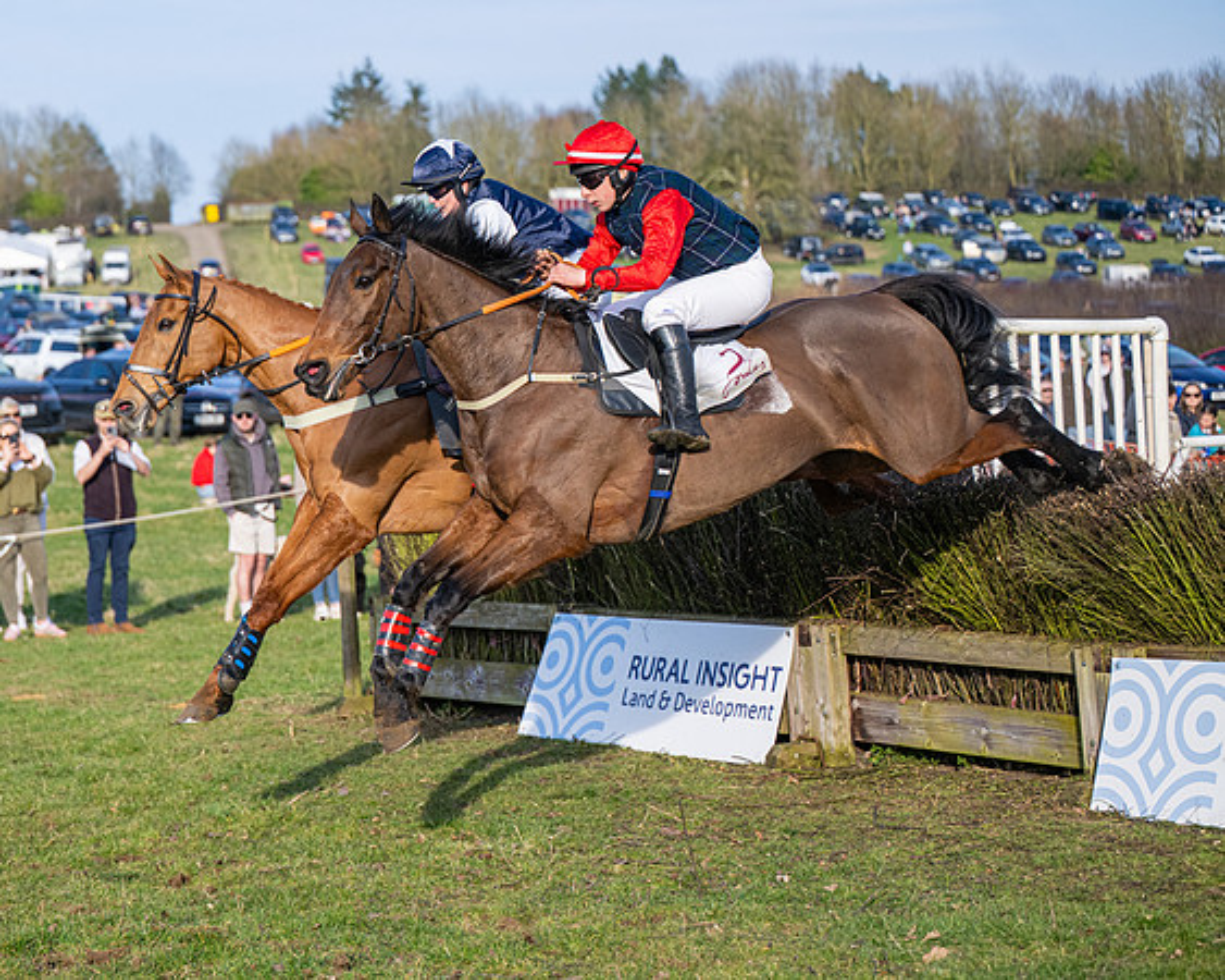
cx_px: 364
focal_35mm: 92
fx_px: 3348
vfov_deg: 16.6
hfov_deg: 20.6
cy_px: 409
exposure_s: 1/5000
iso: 400
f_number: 2.8
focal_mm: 70
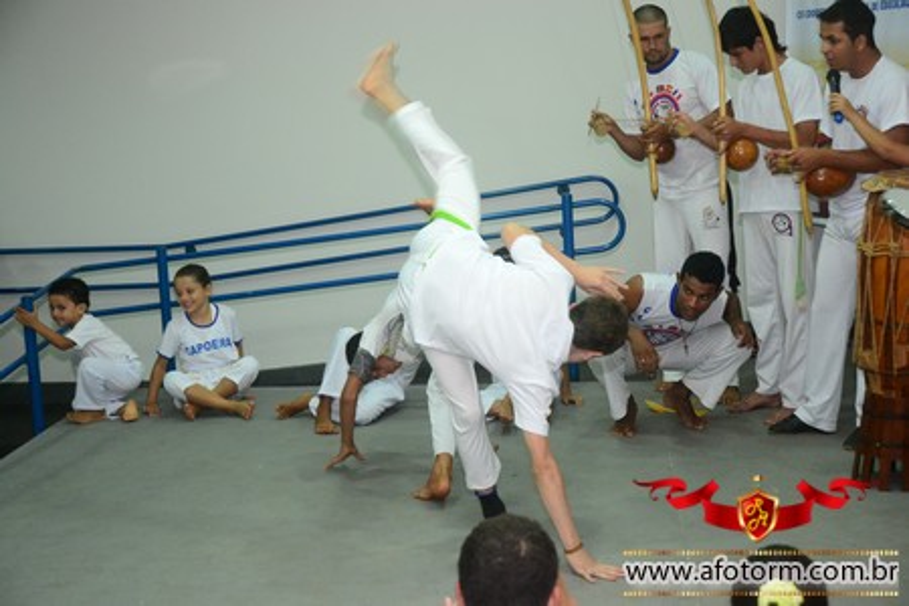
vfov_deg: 22.6
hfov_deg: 33.4
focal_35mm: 60
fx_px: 1515
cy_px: 303
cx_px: 454
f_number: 4.5
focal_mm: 40
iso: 1600
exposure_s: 1/80
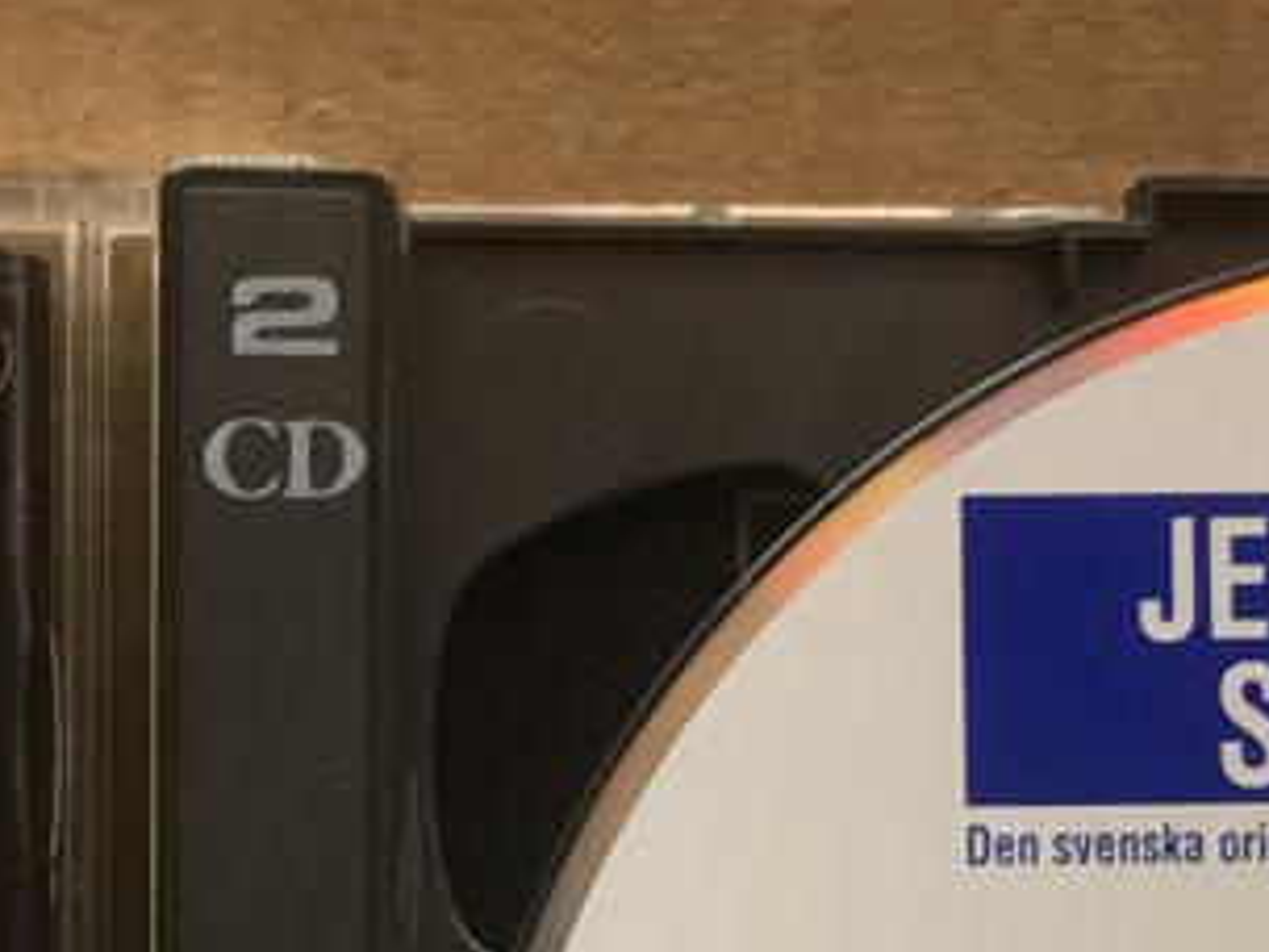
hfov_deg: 16.0
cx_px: 217
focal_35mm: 122
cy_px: 1424
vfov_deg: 11.6
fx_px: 4472
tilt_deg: -13.1
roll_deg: -0.4
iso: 25
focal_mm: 4.15
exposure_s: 1/33
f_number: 2.2
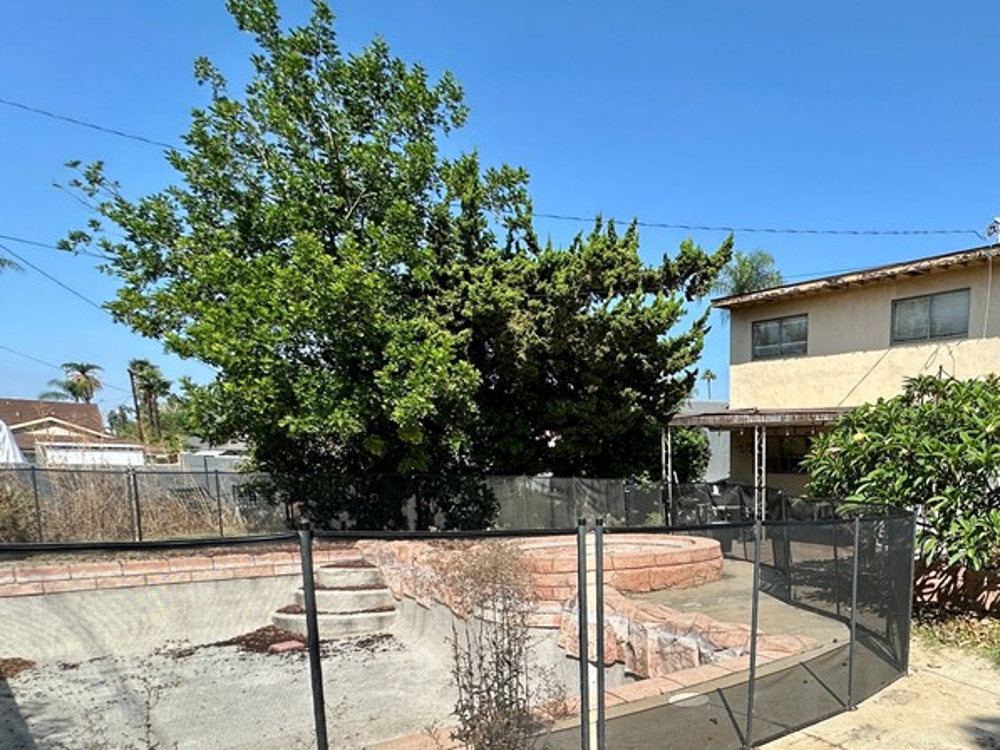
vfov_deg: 53.7
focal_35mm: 24
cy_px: 581
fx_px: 693
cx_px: 838
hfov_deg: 63.6
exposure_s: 1/1553
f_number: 2.2
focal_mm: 2.22
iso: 40
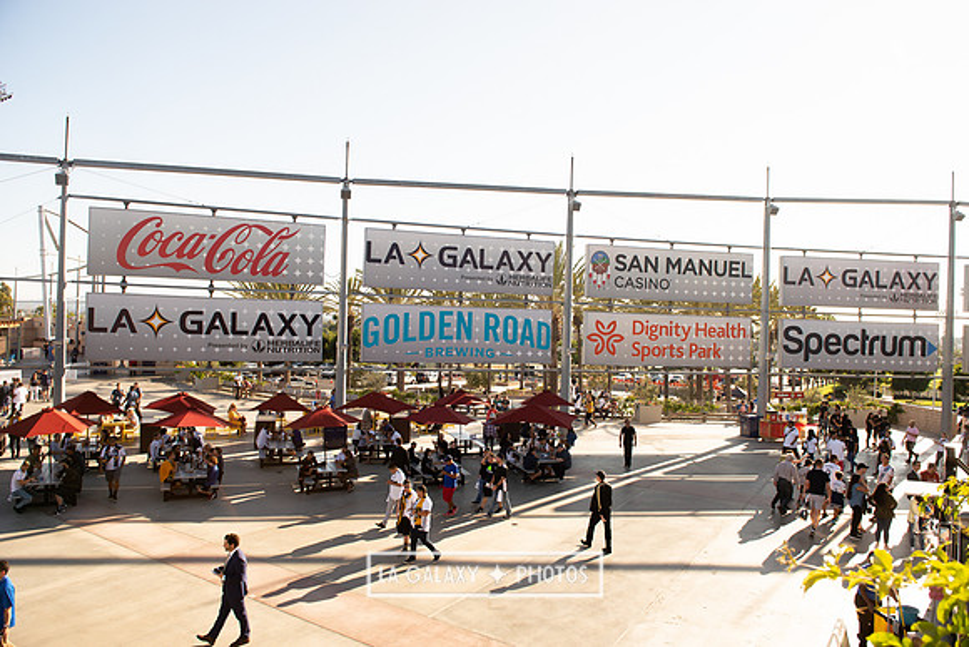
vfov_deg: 53.2
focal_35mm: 24
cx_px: 484
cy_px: 324
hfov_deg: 73.7
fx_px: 646
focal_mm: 24
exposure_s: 1/800
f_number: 5.6
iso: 200
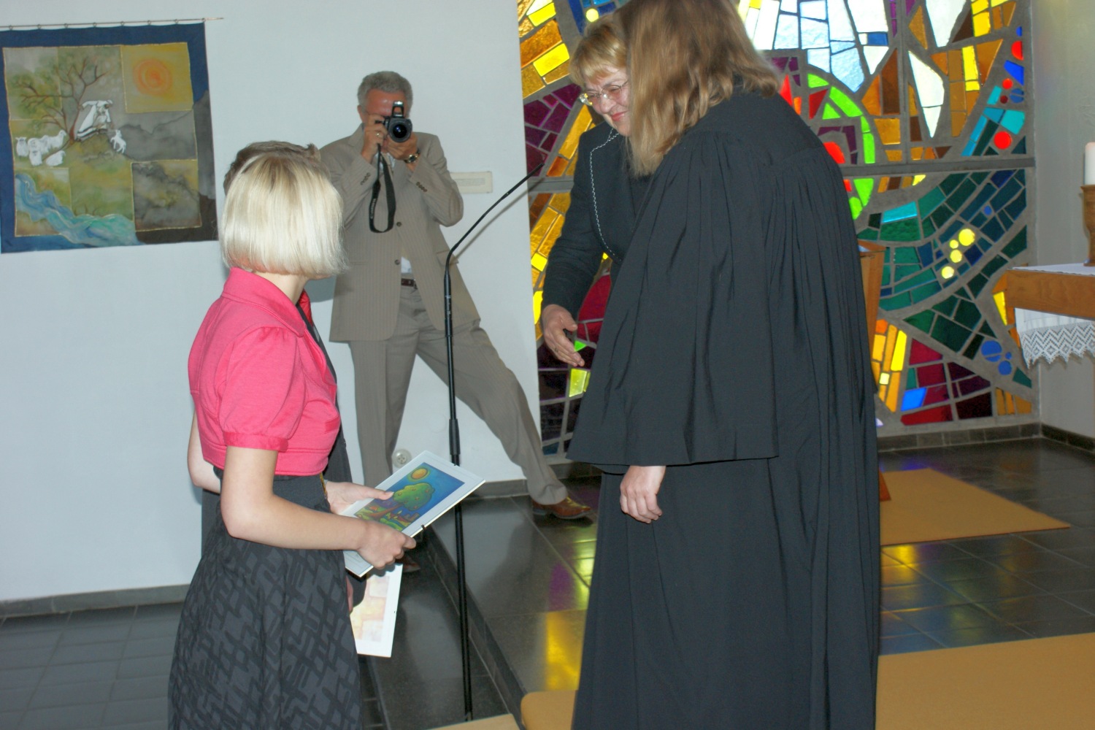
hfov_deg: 37.9
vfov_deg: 25.8
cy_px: 365
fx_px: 1597
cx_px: 548
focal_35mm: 52
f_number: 5.6
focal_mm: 35
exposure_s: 1/60
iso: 400
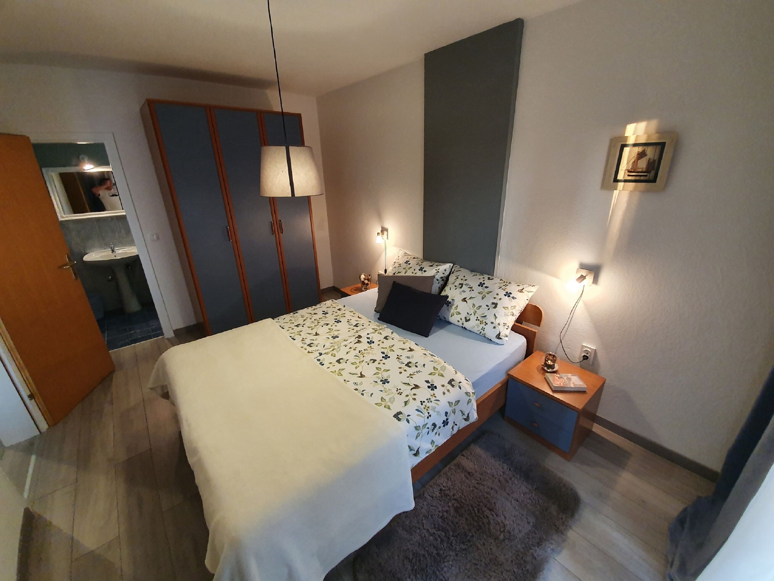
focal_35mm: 13
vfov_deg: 89.9
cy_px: 290
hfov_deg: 106.2
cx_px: 387
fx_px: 291
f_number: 2.2
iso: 250
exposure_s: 1/50
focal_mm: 1.8
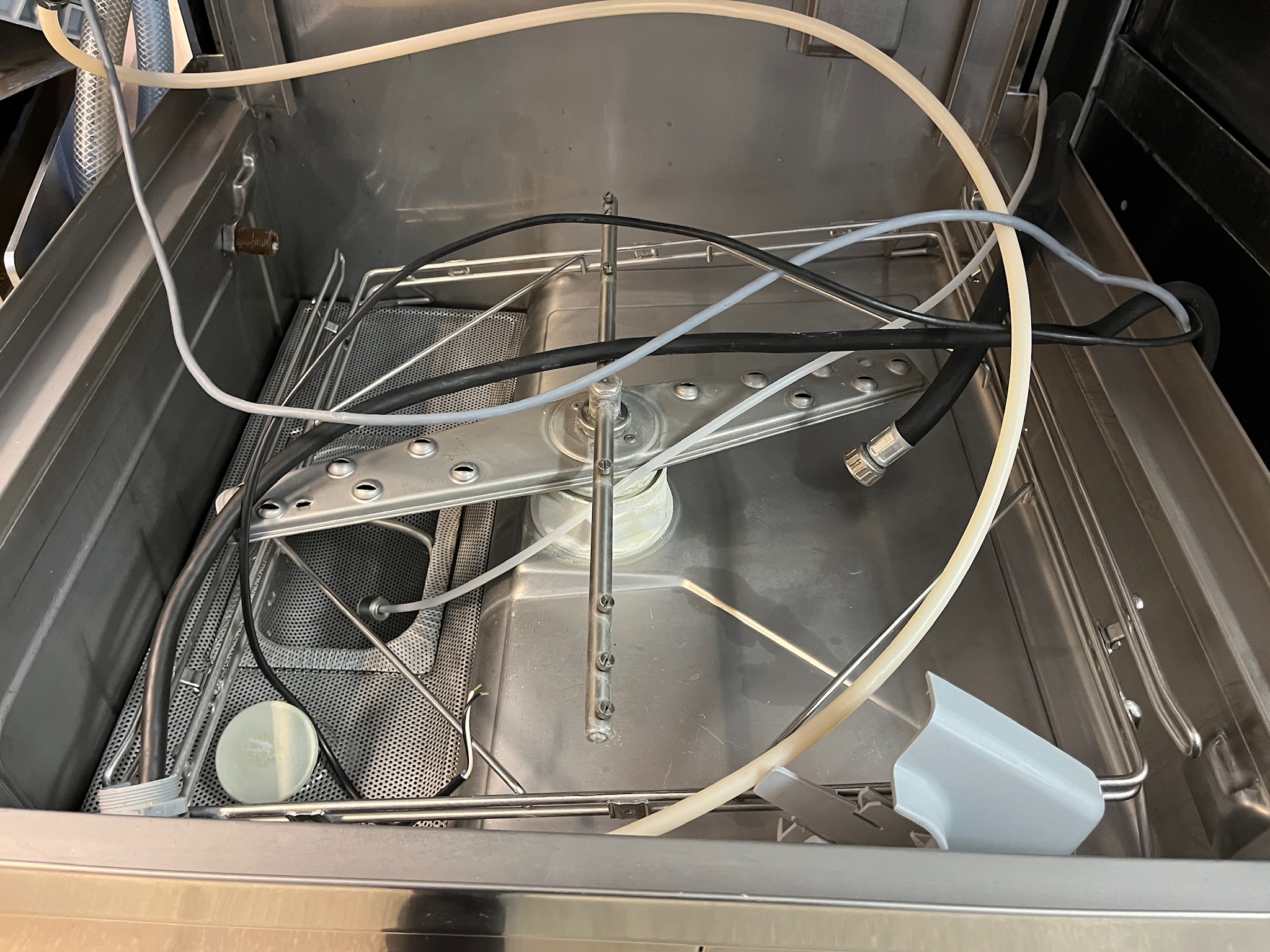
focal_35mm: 26
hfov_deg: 67.3
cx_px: 635
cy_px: 476
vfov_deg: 53.1
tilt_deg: -46.7
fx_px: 954
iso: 500
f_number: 1.6
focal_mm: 5.1
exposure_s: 1/50
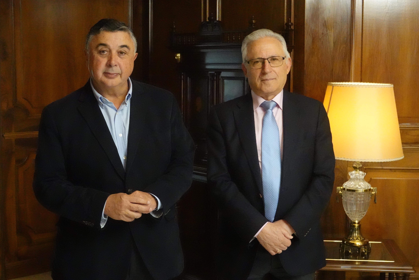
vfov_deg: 22.6
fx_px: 698
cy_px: 133
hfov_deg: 33.4
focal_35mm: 60
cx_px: 207
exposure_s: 1/400
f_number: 4
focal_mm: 21.12
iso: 6400
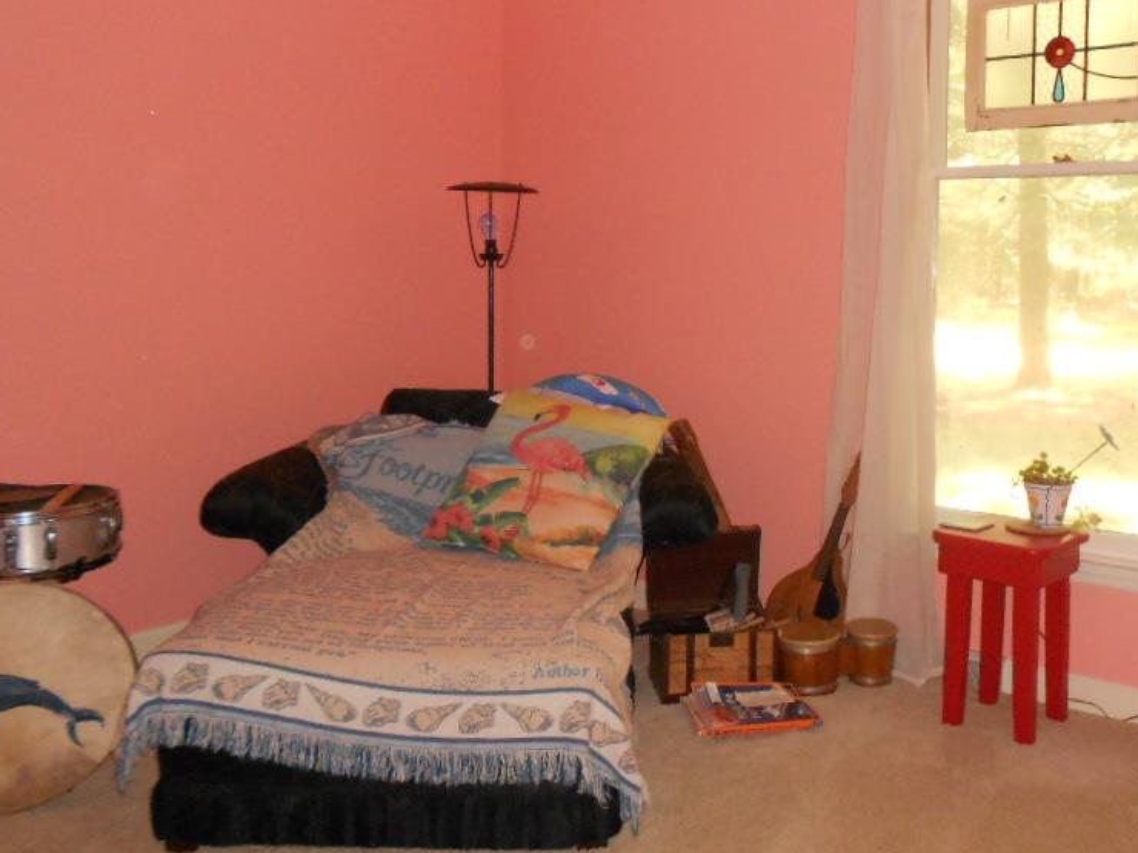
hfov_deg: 50.7
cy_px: 315
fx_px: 1183
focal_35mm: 36
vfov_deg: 39.4
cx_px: 726
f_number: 3.2
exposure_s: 1/25
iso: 250
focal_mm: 4.6
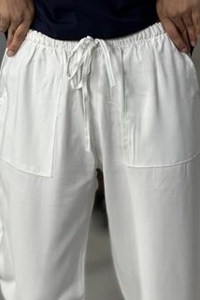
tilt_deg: -23.1
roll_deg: +3.3
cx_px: 95
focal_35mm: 103
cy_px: 191
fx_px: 858
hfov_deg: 13.3
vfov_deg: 19.8
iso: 100
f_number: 2.8
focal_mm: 9
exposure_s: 1/100
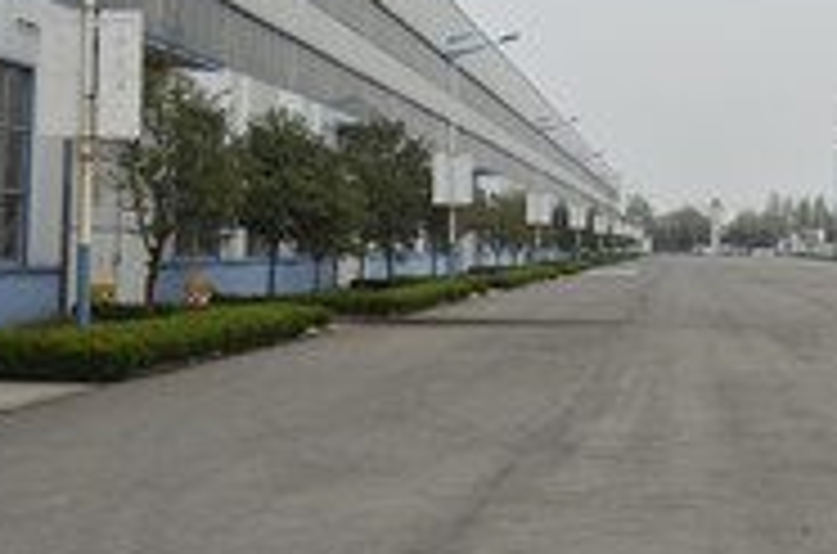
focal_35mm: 58
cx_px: 760
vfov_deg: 23.1
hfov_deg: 32.7
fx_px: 1345
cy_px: 167
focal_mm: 18
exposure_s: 1/250
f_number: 8
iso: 125
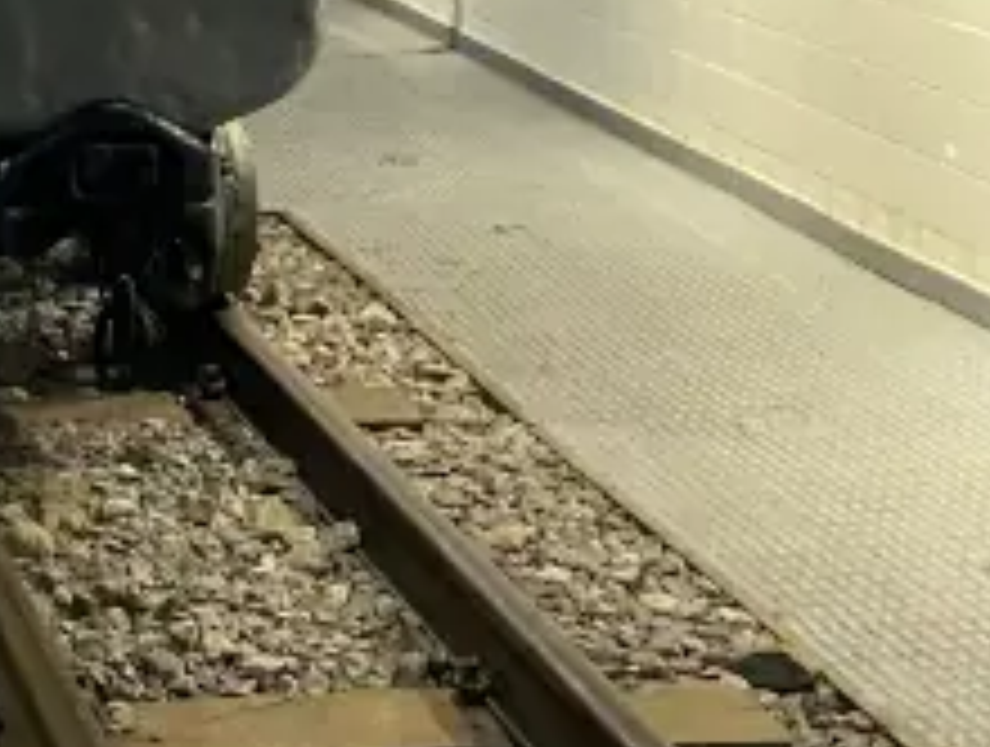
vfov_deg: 21.1
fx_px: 1949
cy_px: 25
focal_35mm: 68
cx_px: -232
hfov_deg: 25.3
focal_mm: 4.25
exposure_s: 1/50
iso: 500
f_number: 1.8
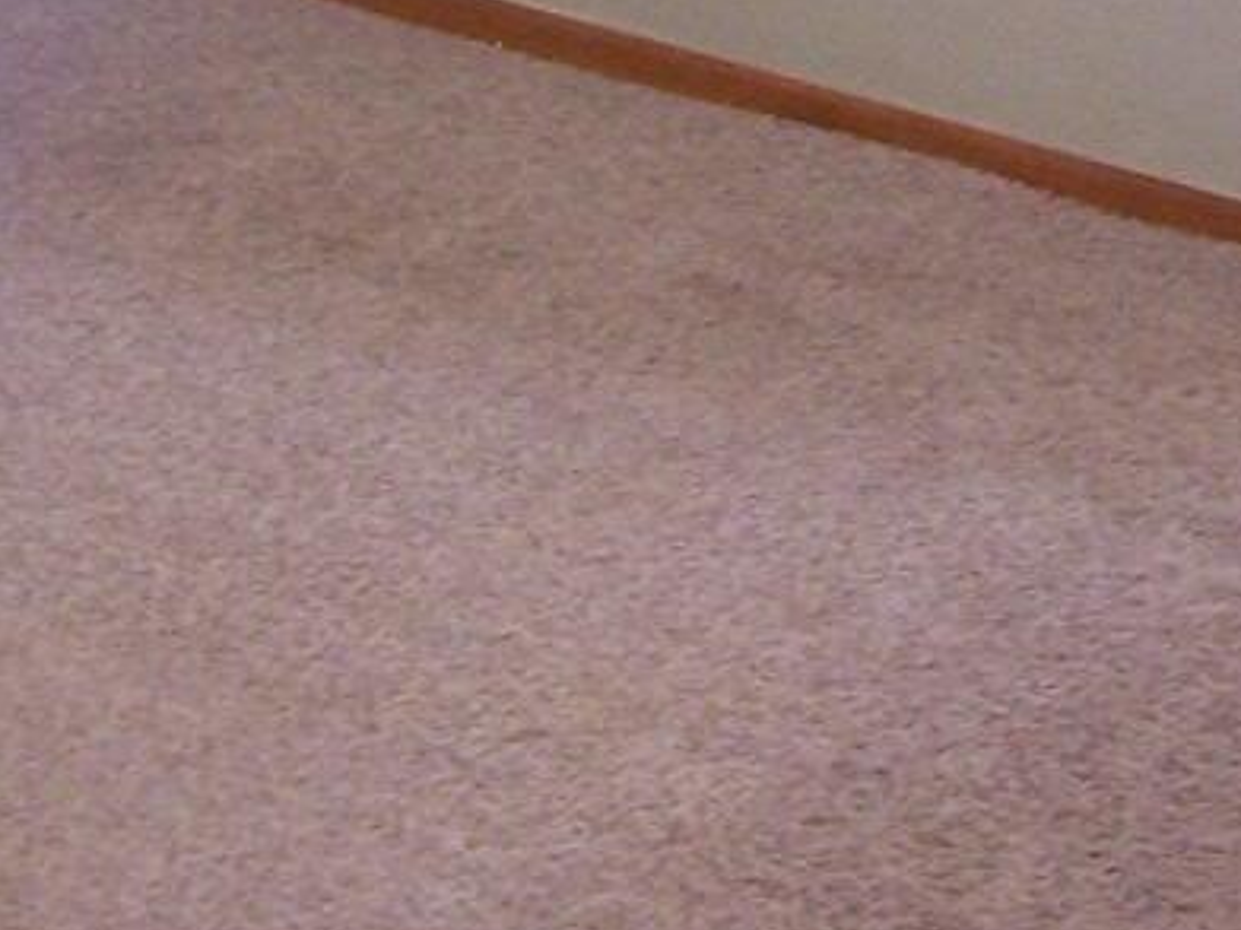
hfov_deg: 13.1
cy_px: -451
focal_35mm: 151
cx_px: 578
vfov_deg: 9.6
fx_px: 5412
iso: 140
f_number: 2.8
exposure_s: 1/10
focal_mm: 6.3
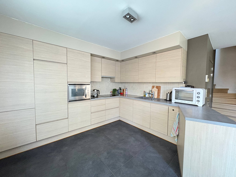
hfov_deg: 102.1
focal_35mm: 14
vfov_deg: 85.7
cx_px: 118
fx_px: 95
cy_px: 88
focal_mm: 2.22
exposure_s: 1/60
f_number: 2.2
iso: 640
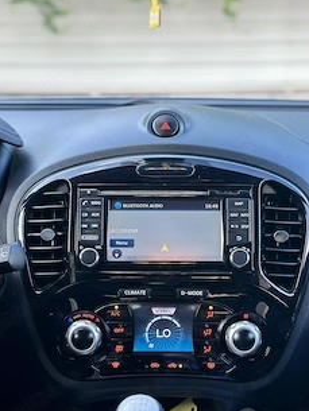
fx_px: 749
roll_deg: -1.0
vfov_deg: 30.7
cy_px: 220
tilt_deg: -12.3
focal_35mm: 63
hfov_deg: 23.3
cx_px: 178
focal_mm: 6.86
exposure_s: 1/158
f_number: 1.78
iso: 64
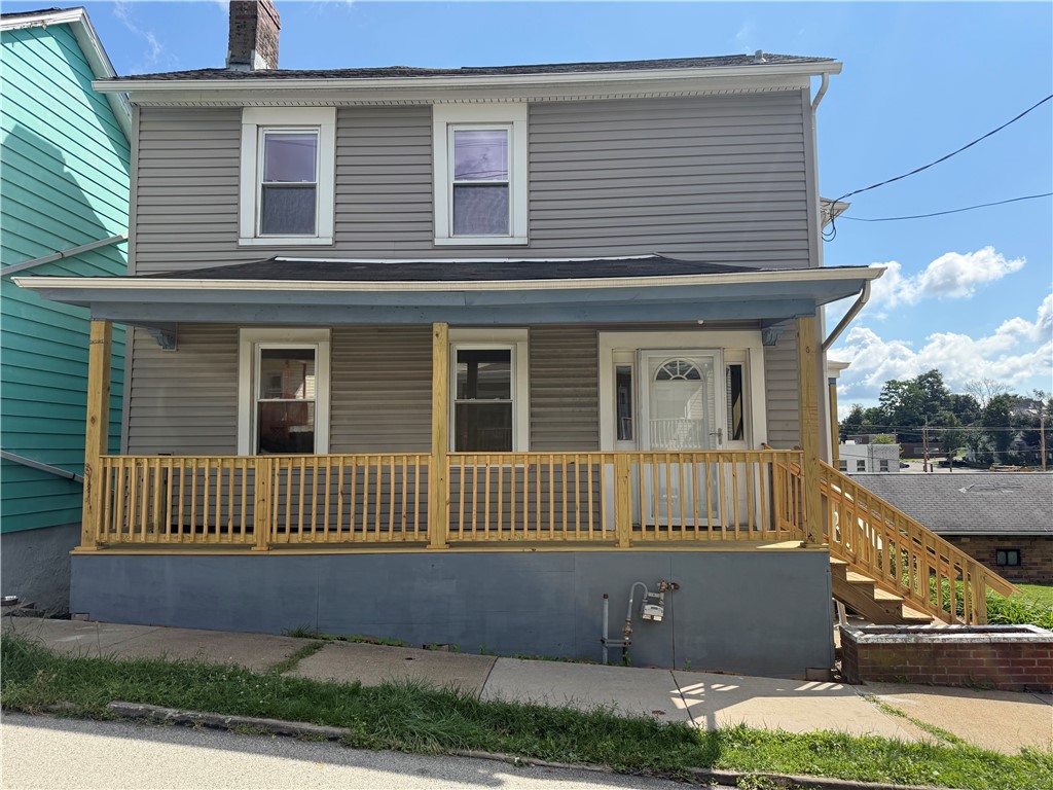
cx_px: 526
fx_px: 730
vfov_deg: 56.8
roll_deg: +1.3
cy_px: 395
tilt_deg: +4.6
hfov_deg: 71.6
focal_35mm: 24
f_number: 1.78
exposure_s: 1/4673
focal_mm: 6.76
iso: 125
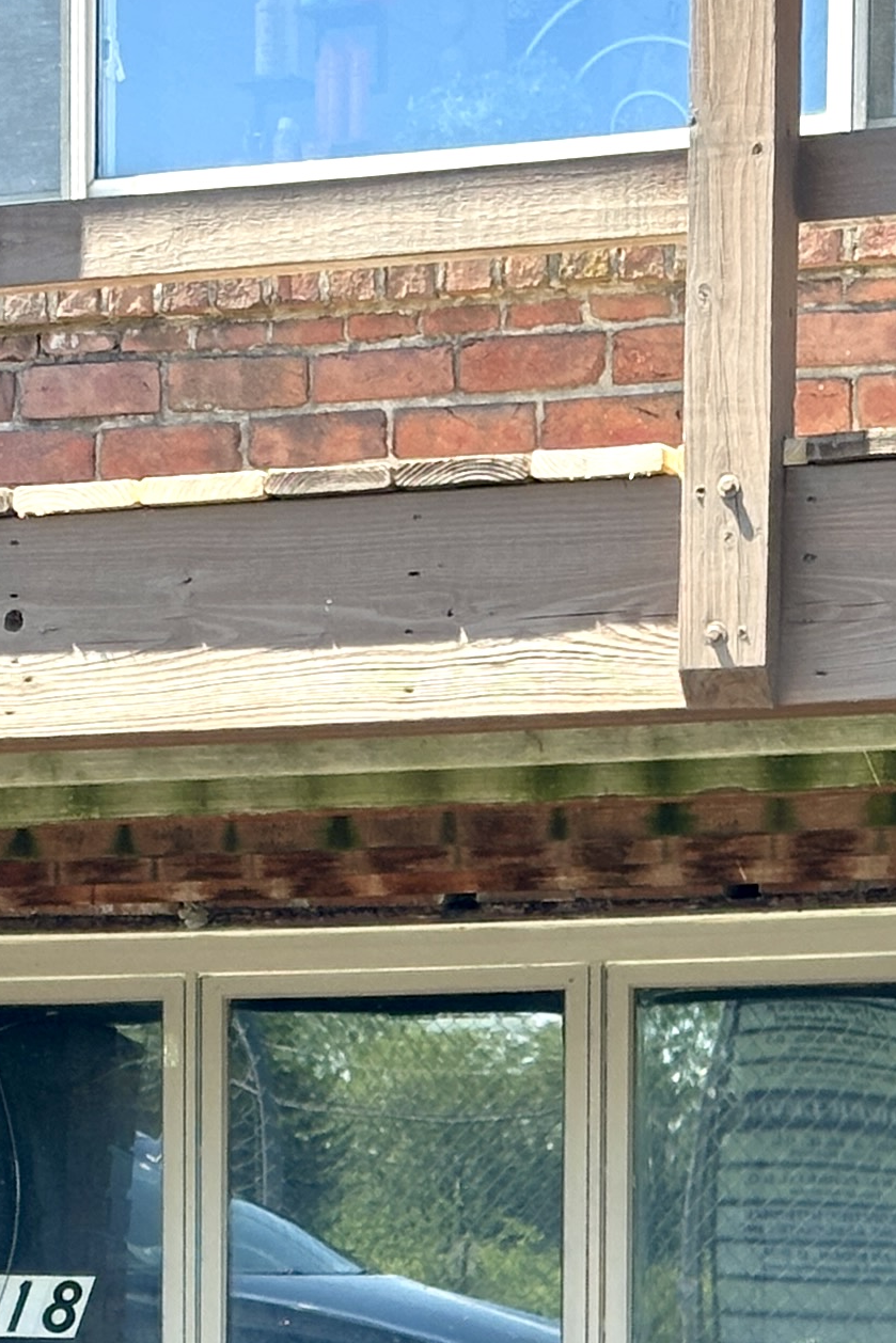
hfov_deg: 8.6
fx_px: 5971
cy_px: 1591
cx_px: 157
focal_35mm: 160
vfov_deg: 12.5
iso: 64
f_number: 1.78
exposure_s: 1/386
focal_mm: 6.86
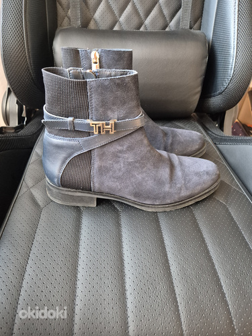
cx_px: 126
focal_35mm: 23
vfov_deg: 73.9
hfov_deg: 58.9
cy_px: 168
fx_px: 223
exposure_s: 1/100
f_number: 1.8
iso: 1600
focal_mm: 5.4
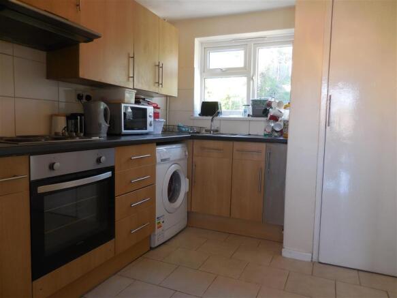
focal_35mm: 25
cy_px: 149
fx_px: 287
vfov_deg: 54.9
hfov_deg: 69.4
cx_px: 198
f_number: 3.3
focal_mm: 4.5
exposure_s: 1/30
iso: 140
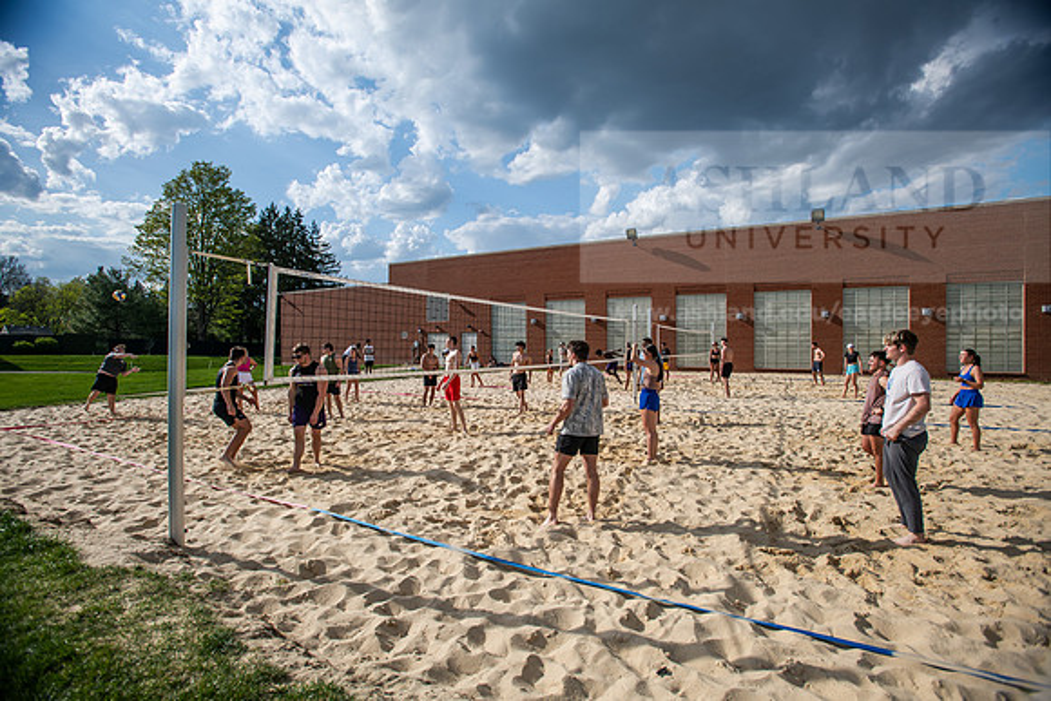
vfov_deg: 70.5
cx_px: 526
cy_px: 350
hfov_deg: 93.3
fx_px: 496
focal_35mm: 17
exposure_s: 1/640
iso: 125
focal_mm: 17
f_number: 4.5
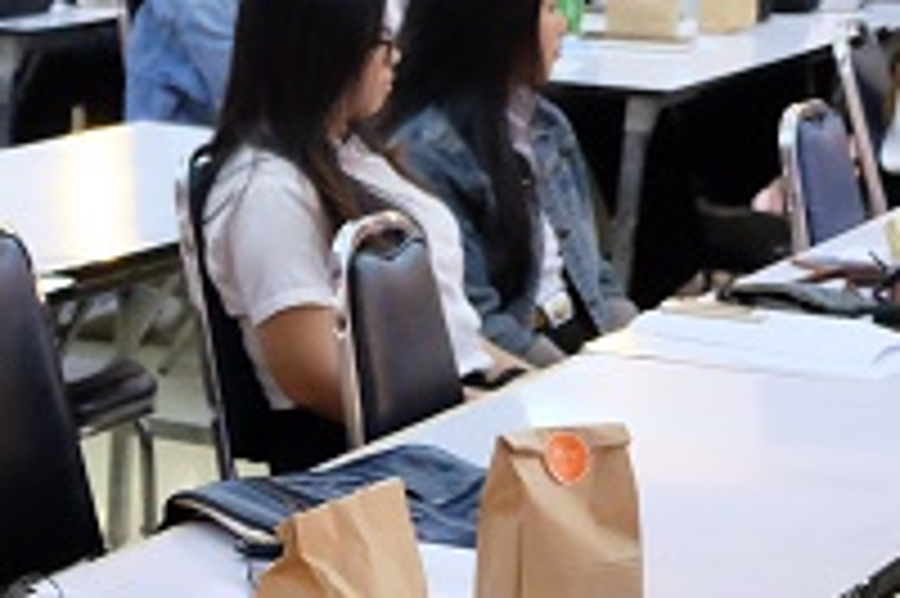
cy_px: 357
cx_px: -801
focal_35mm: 160
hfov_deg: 11.7
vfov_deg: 8.6
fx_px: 3997
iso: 5000
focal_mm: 26.5
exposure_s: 1/60
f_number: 3.2
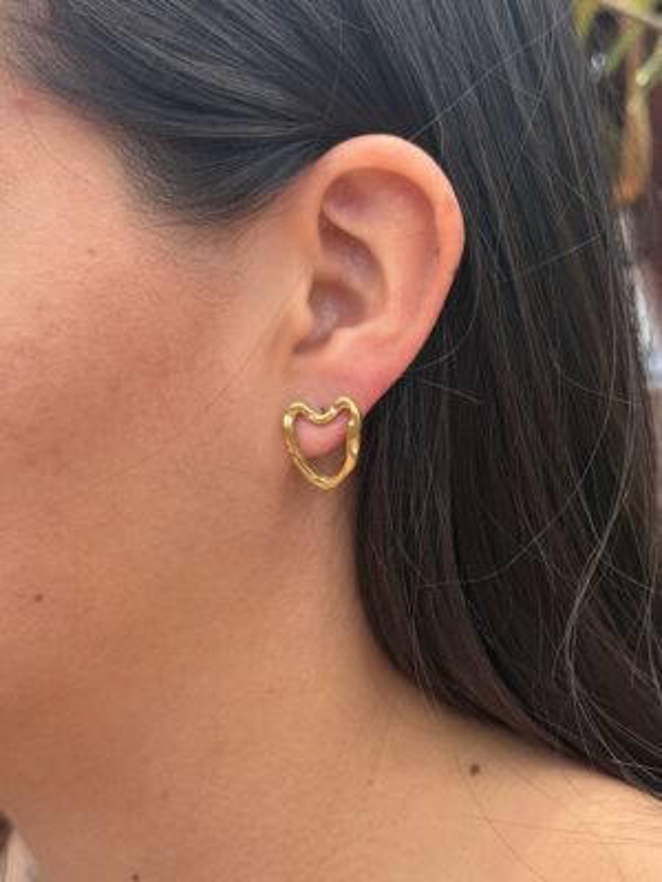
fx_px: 1224
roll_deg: -0.9
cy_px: 441
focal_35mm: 48
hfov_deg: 30.3
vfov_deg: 39.7
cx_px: 331
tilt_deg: -3.3
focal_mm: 6.76
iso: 80
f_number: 1.78
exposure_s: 1/1203
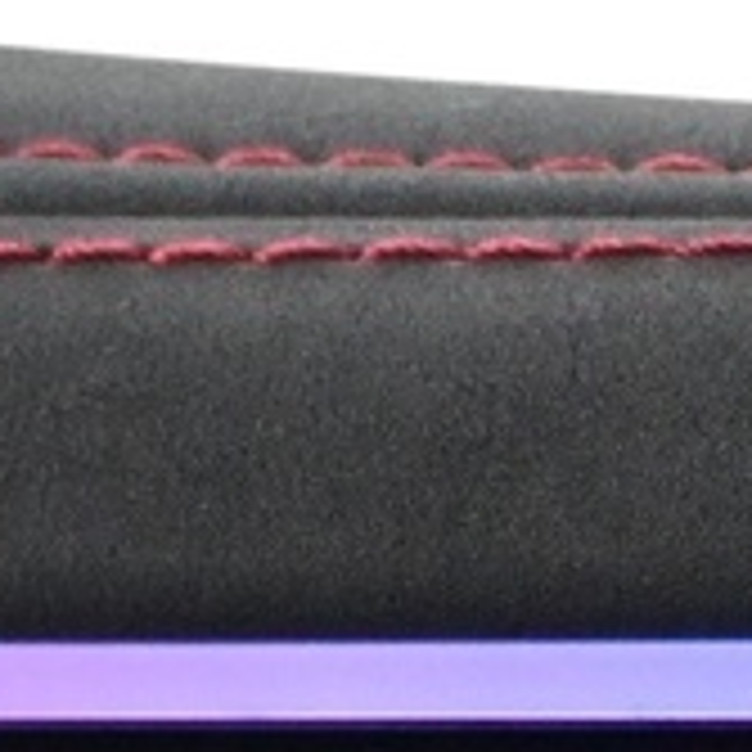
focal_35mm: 278
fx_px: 6837
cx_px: 1207
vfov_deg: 5.8
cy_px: 2400
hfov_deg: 6.2
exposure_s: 1/125
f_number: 4
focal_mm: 22.5
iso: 4000
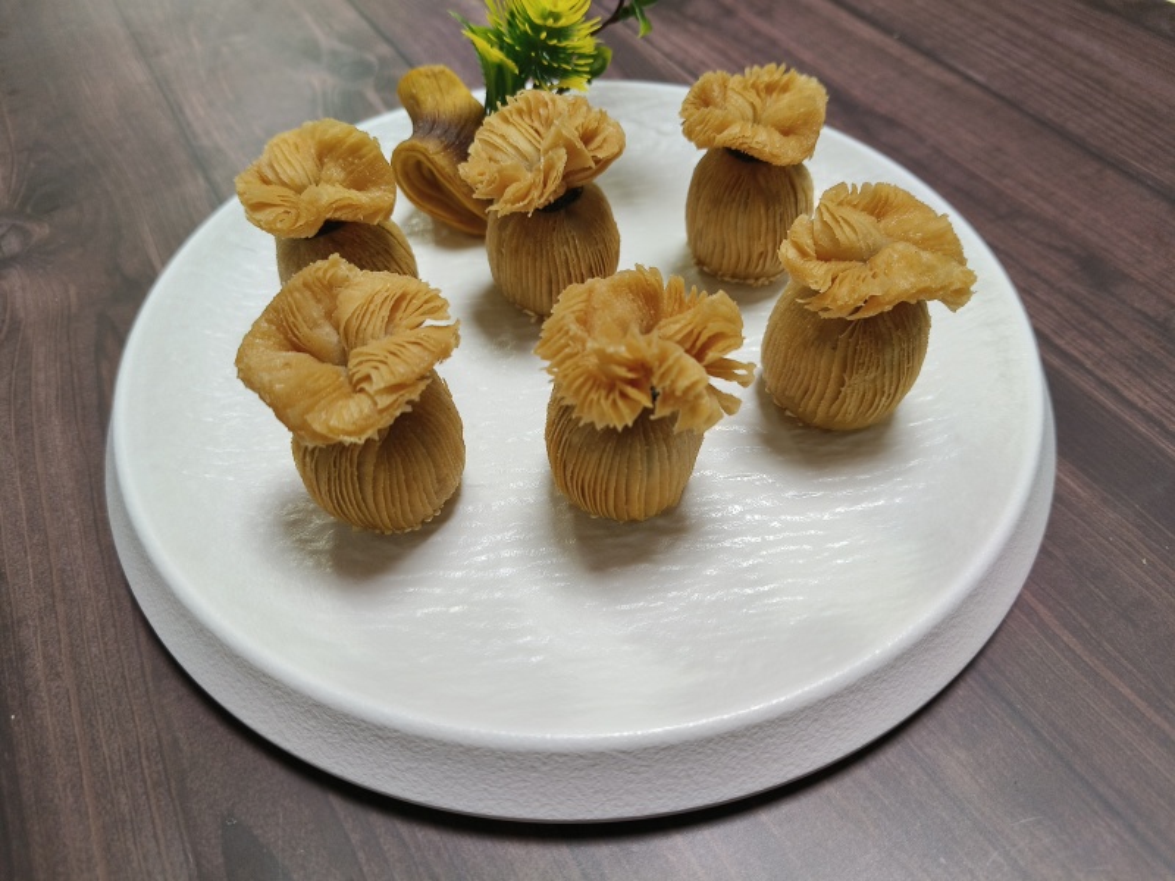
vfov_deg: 58.9
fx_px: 781
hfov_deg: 73.9
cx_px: 588
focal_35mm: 23
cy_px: 440
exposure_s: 1/100
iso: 405
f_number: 1.88
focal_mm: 5.56
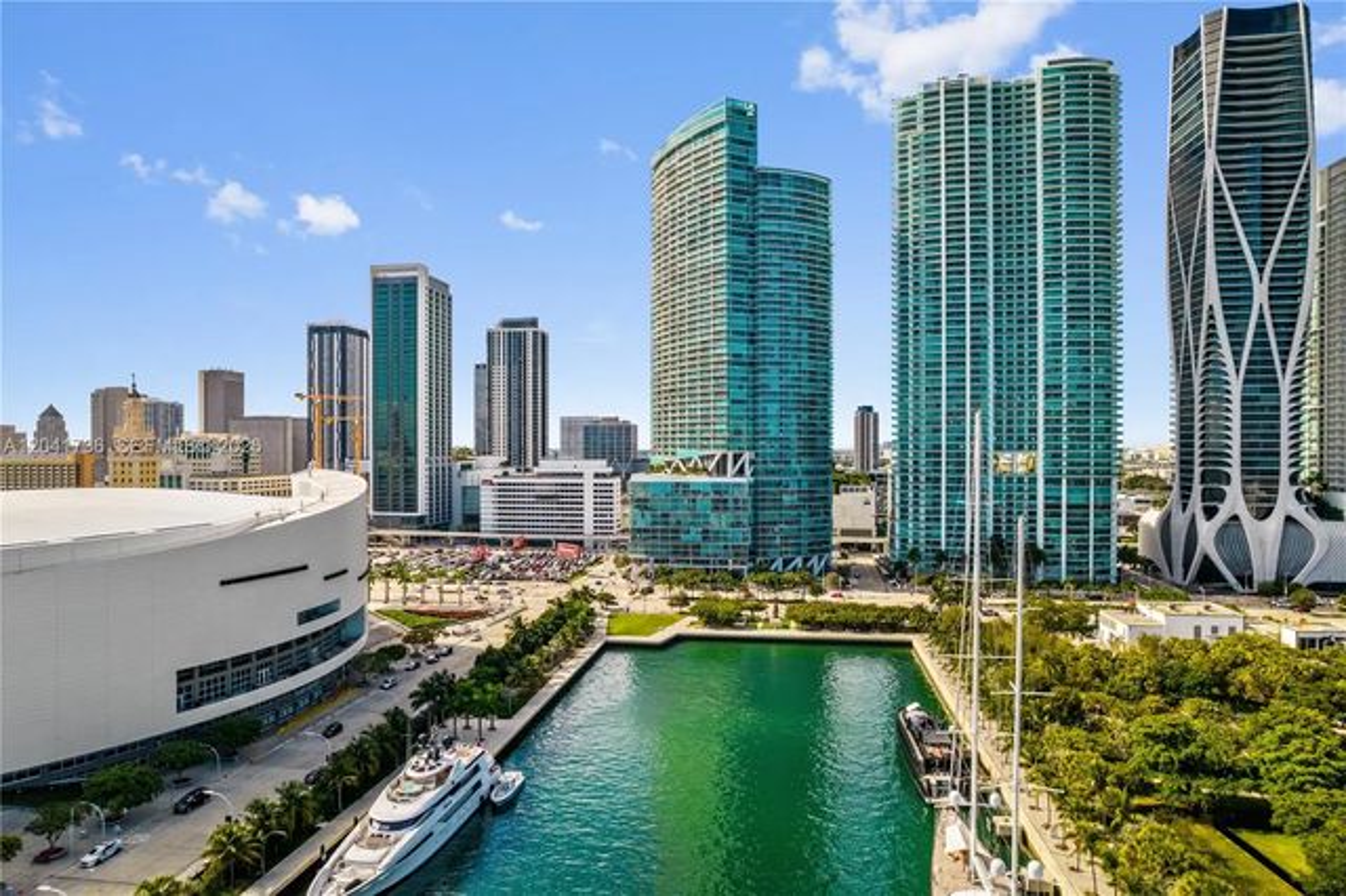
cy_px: 448
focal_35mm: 22
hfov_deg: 78.6
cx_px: 673
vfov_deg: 57.2
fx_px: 822
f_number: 2.8
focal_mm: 8.38
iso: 100
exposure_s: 1/90
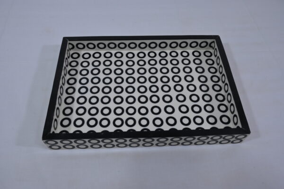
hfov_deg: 63.7
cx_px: 142
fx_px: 229
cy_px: 94
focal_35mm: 29
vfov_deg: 44.9
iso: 500
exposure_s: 1/125
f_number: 9
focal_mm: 29
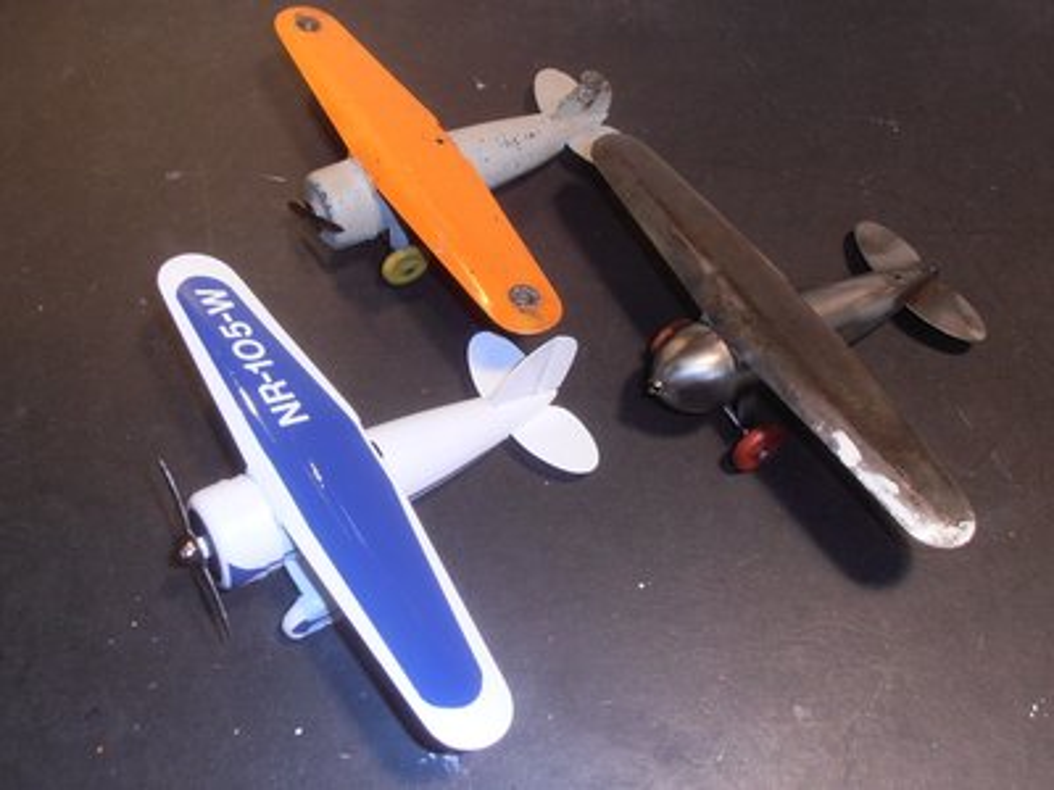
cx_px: 527
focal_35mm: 37
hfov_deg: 50.1
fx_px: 1127
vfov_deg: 38.7
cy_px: 395
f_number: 3.9
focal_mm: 6.61
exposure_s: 1/40
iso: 125
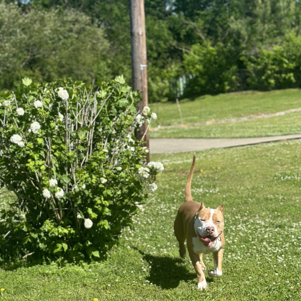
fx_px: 728
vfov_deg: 23.2
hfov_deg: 23.4
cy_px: 221
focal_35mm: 74
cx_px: 137
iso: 100
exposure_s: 1/3472
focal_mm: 6.86
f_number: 1.78
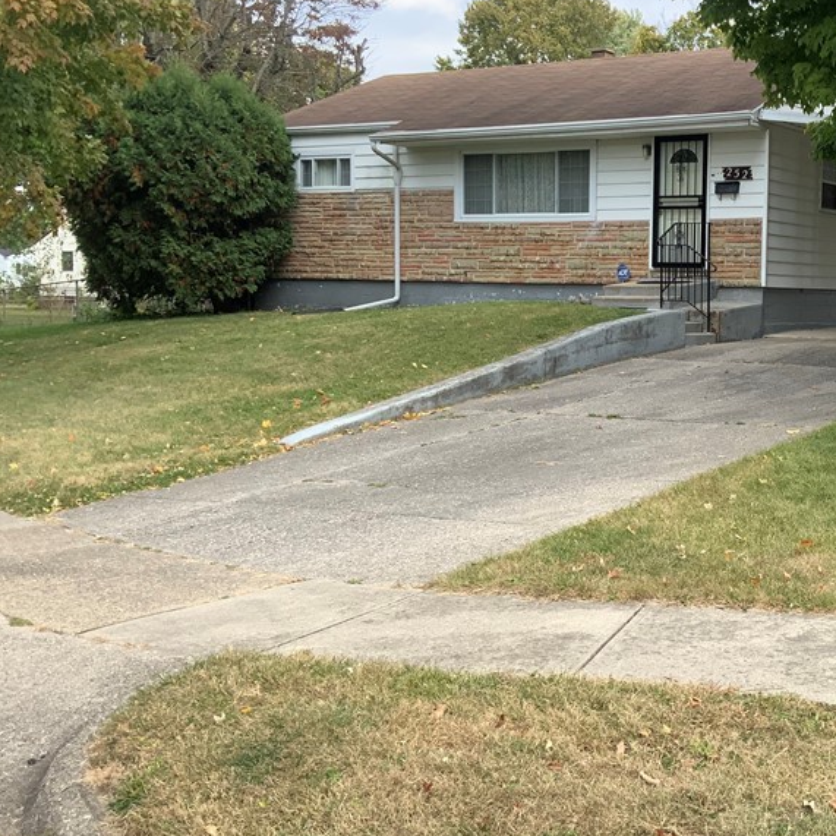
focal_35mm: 46
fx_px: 1257
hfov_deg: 35.3
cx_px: 701
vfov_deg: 36.8
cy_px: 385
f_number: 1.8
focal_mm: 3
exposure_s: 1/562
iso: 16
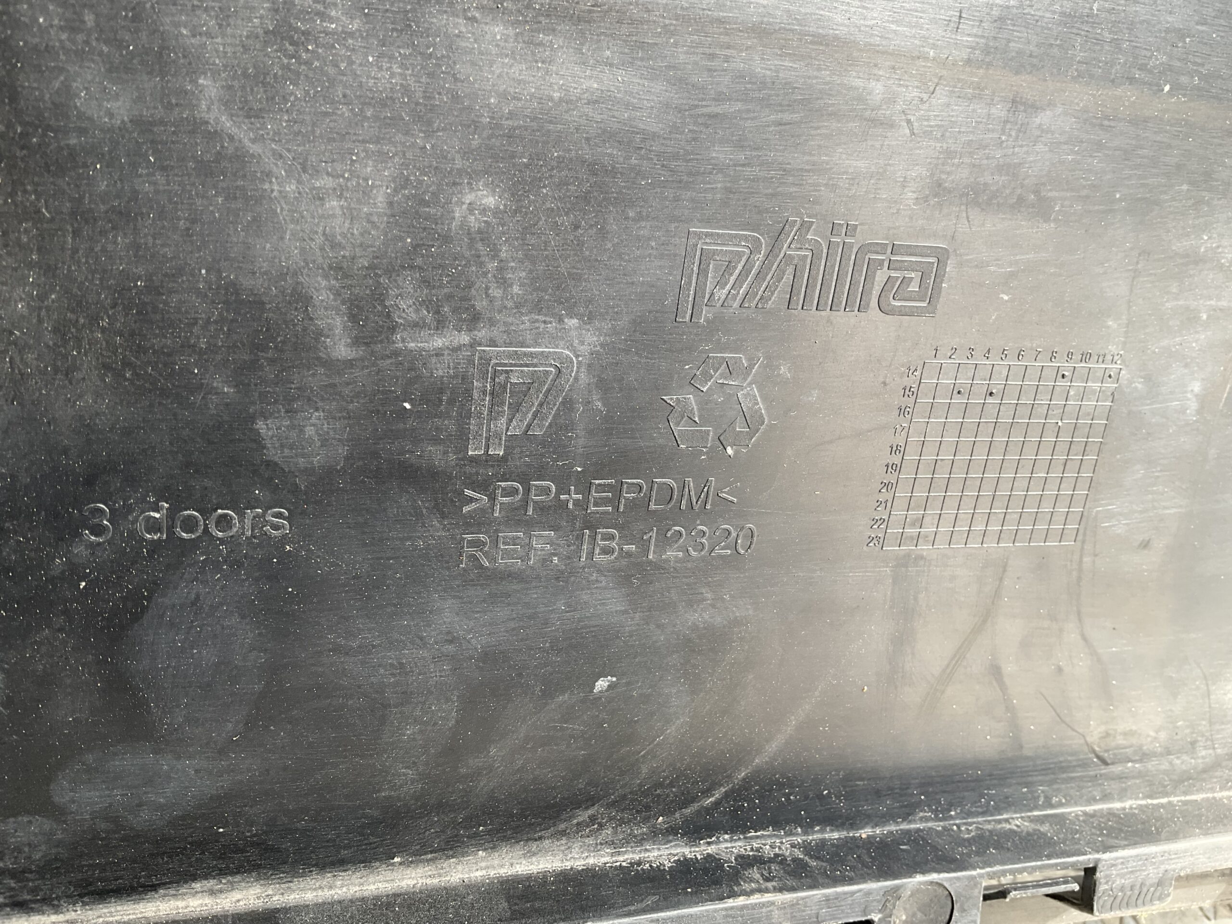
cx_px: 616
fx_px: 1032
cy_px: 462
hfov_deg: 61.7
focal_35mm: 29
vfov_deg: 48.2
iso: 32
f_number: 1.8
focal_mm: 3
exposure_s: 1/120
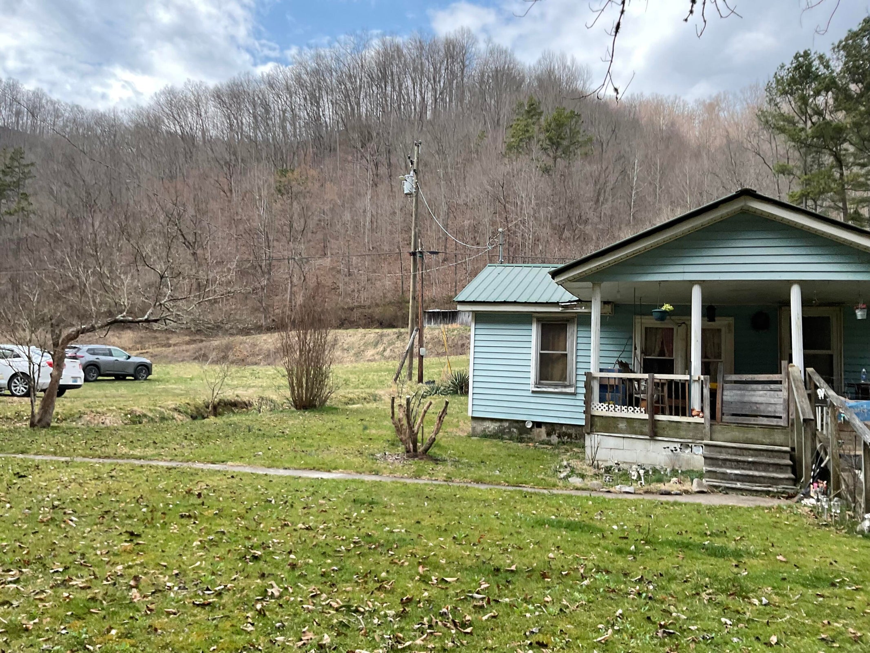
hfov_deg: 61.7
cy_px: 326
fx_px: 729
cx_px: 435
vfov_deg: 48.2
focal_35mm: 29
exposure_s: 1/409
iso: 16
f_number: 1.8
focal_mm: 3
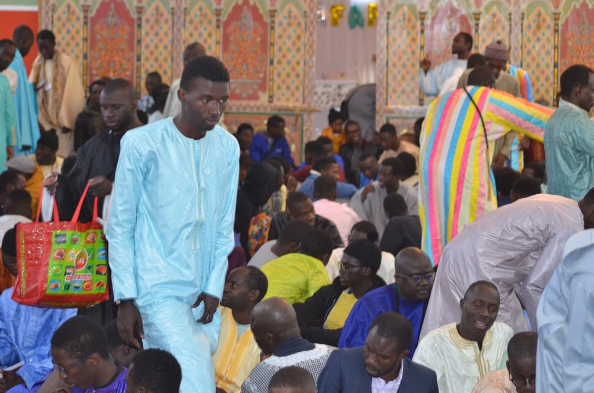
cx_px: 297
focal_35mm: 123
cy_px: 196
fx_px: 2025
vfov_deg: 11.1
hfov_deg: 16.7
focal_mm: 82
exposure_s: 1/60
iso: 800
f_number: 4
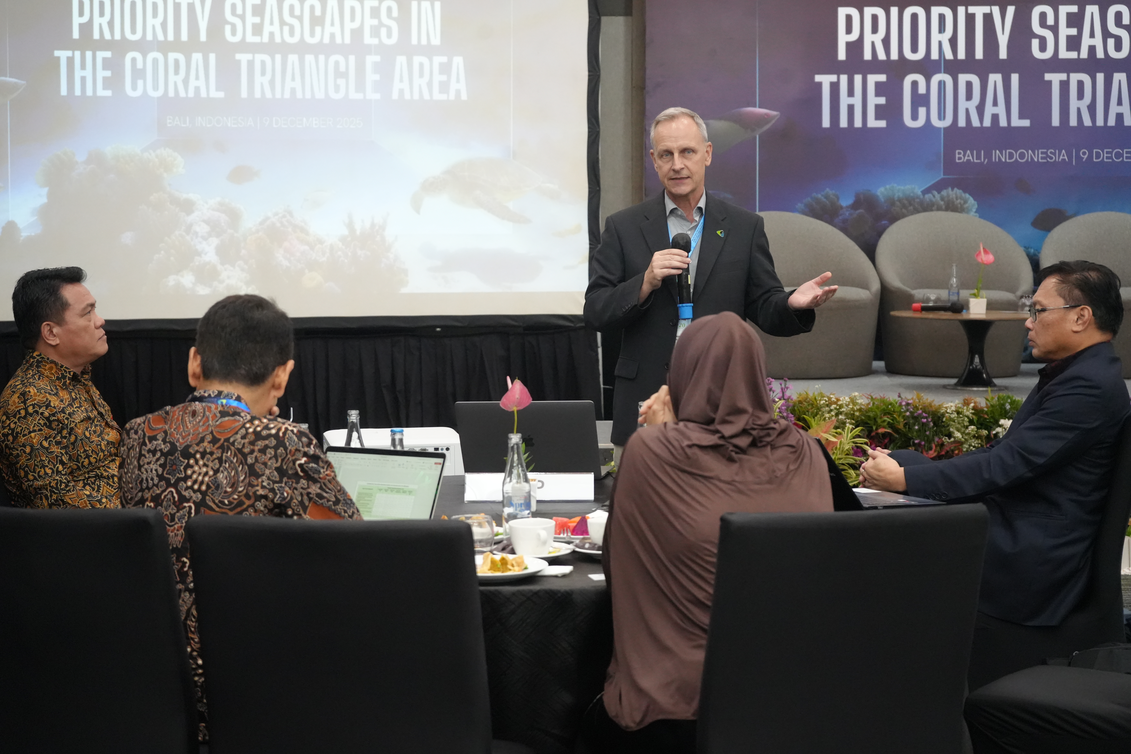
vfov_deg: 19.5
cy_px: 377
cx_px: 566
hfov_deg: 28.8
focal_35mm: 70
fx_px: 2199
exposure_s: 1/160
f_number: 5.6
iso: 8000
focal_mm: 70
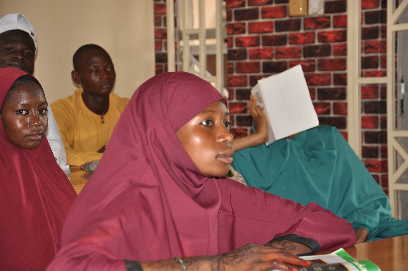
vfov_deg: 13.8
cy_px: 136
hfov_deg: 20.6
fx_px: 1121
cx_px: 204
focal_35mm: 99
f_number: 5.3
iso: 200
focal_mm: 66
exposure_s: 1/60
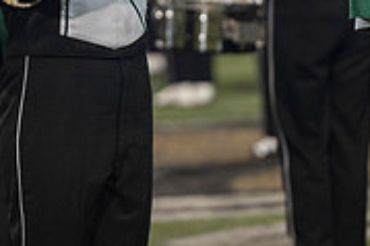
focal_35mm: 648
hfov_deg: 3.2
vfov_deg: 2.1
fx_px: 6654
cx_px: 62
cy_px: -126
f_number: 2.8
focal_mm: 200
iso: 1000
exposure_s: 1/500
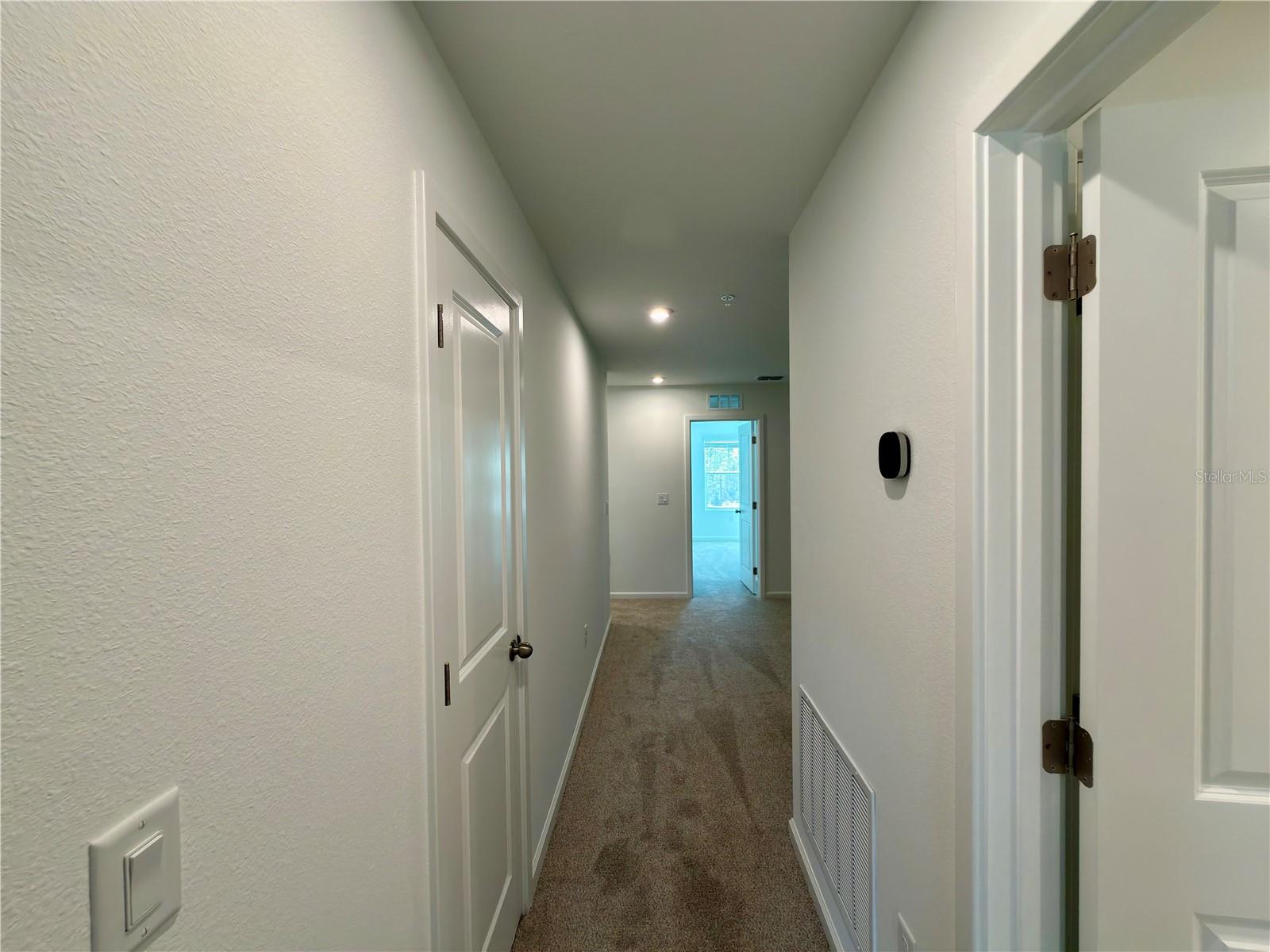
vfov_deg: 85.7
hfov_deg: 102.1
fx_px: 514
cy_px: 476
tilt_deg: -0.9
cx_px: 635
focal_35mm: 14
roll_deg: +1.3
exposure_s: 1/40
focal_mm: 2.22
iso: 40
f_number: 2.2
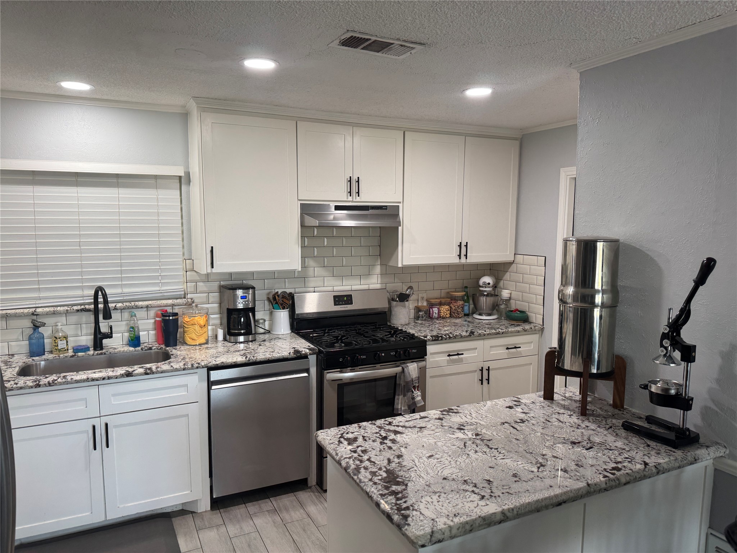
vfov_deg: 56.8
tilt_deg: -7.4
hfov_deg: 71.6
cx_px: 368
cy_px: 276
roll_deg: -0.2
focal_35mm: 24
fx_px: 511
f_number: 1.78
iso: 125
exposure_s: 1/120
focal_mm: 6.76
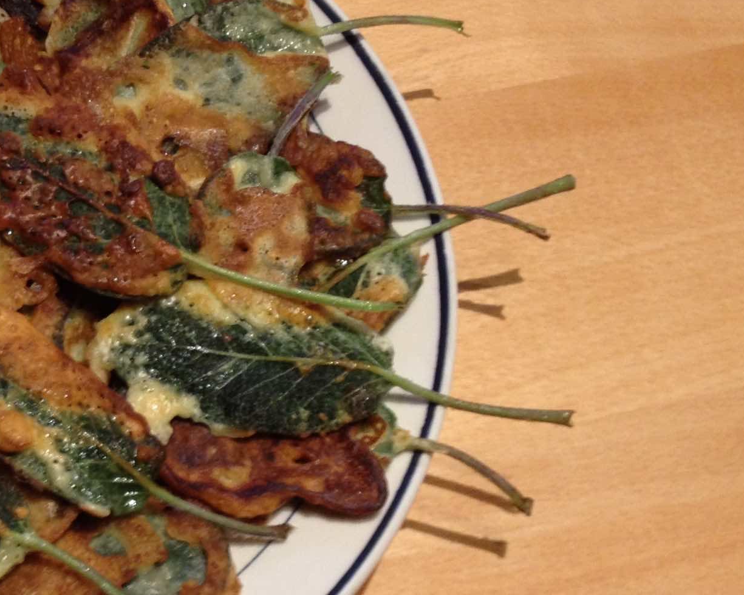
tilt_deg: -63.5
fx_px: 2004
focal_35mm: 91
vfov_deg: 16.9
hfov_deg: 20.3
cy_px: 328
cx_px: -25
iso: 64
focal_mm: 4.28
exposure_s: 1/20
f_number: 2.4
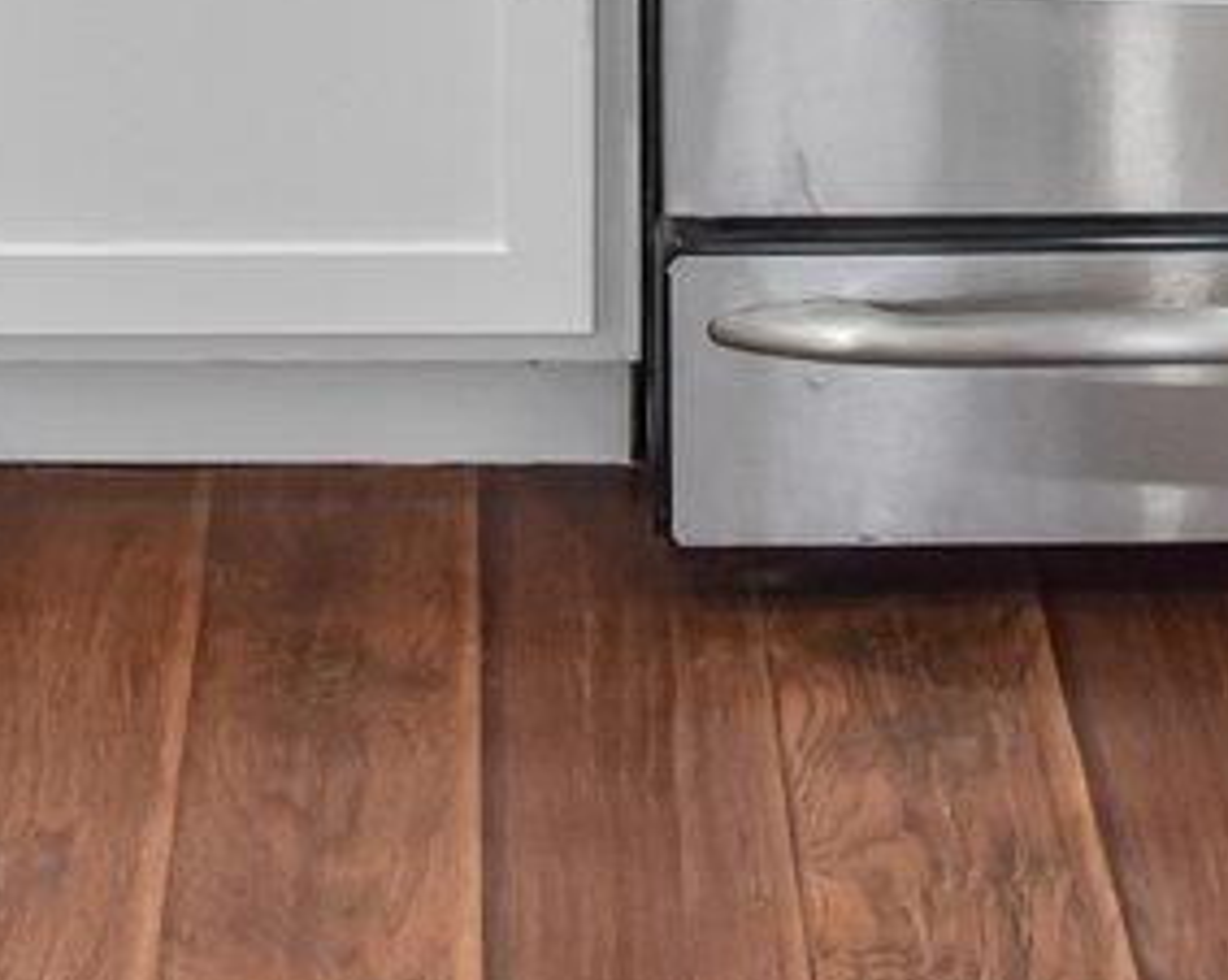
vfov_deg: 11.7
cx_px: 456
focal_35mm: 102
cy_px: -1511
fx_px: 3705
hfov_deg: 18.8
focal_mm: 15
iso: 280
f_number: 8
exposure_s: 1/15
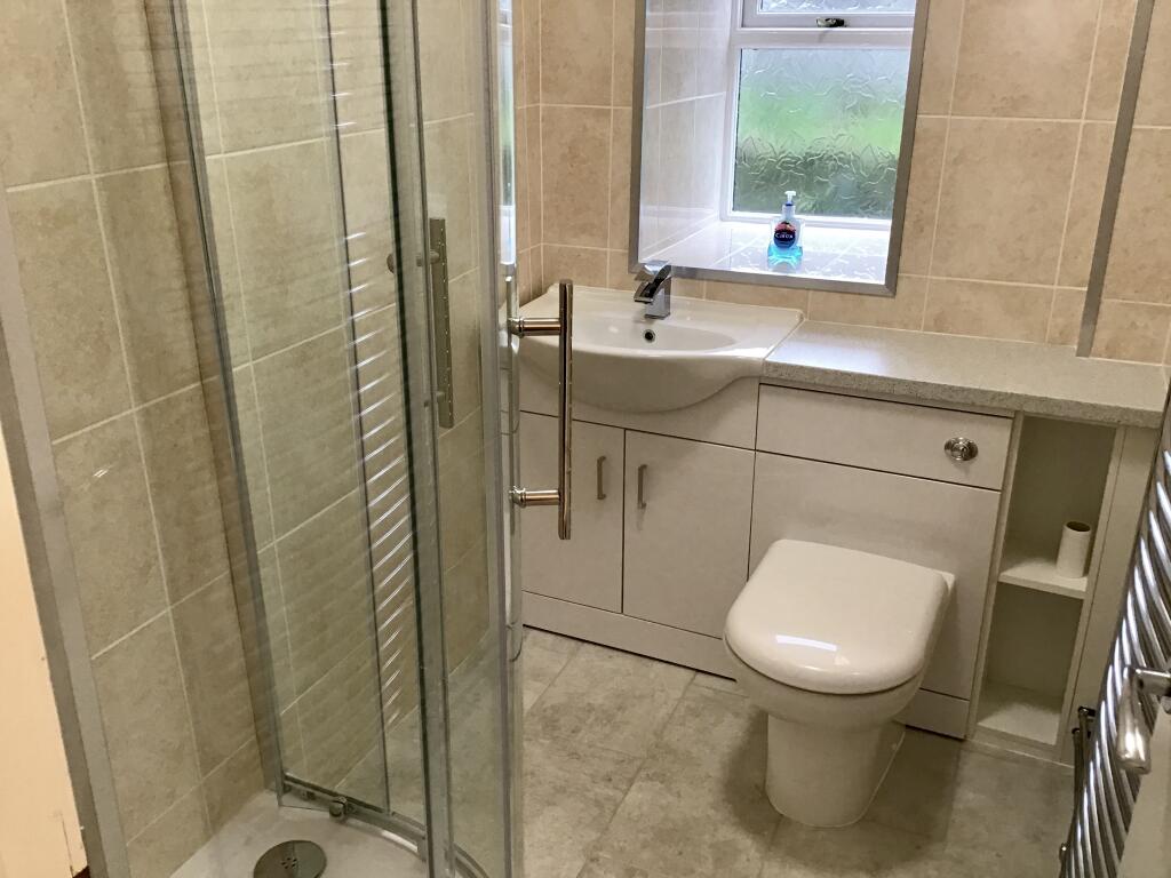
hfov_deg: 58.4
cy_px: 439
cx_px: 586
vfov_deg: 45.4
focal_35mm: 31
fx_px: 1049
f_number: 2.4
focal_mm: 3.3
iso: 80
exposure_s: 1/33
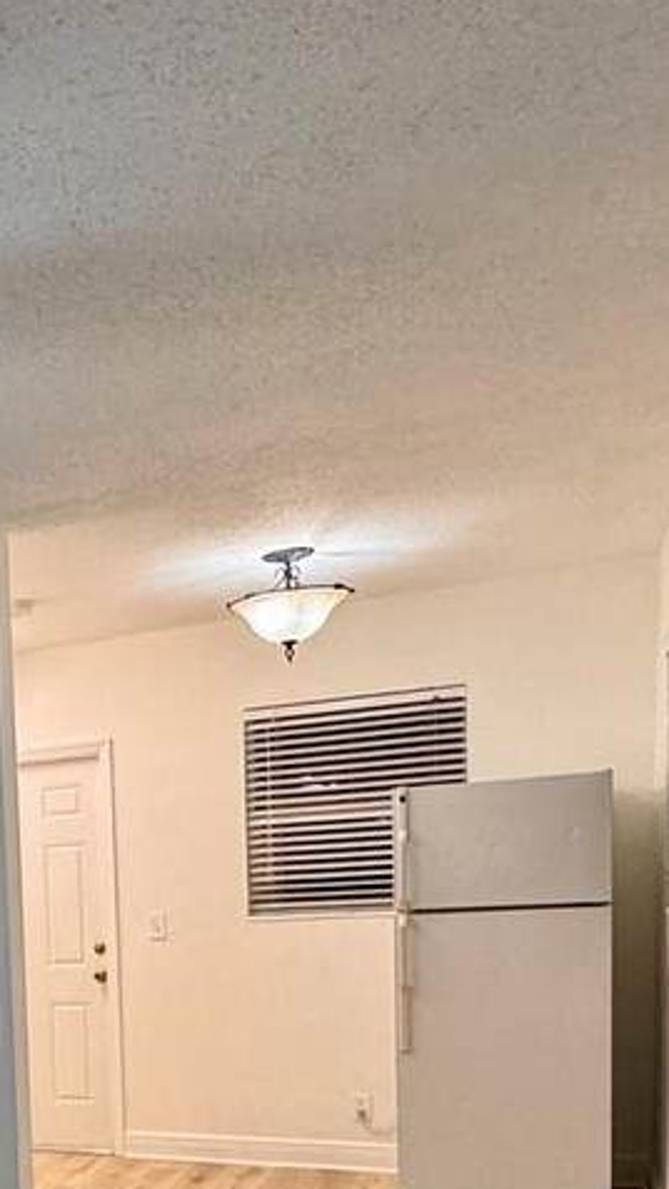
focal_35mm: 41
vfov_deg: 45.6
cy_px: 1027
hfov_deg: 24.8
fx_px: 1292
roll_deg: +2.3
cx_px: -225
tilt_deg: -7.1
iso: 125
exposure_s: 1/120
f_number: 2.2
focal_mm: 2.22
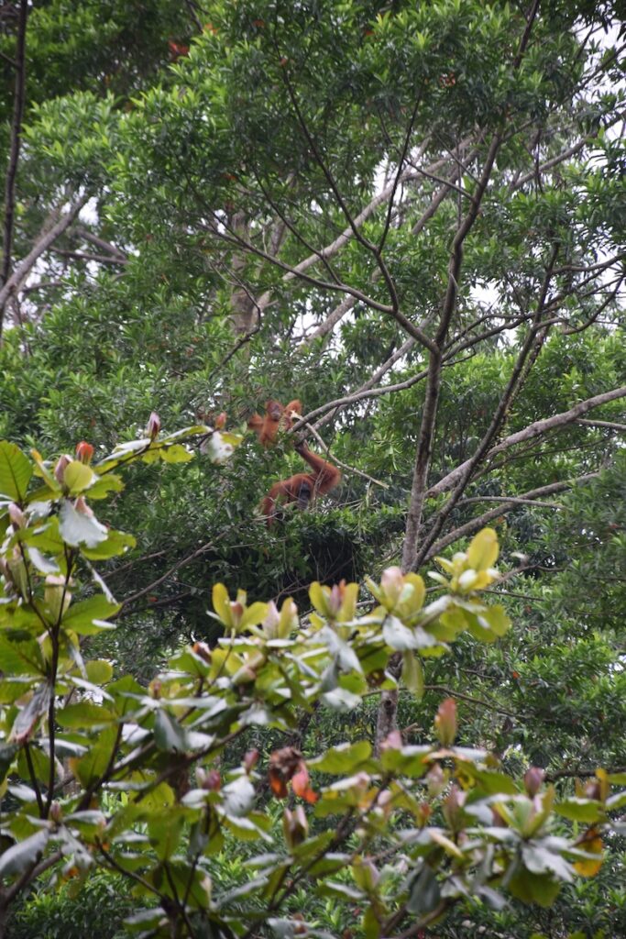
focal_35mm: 195
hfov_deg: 7.0
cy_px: 470
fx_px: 5084
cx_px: 313
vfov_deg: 10.5
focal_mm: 130
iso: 400
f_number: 5.6
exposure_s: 1/125
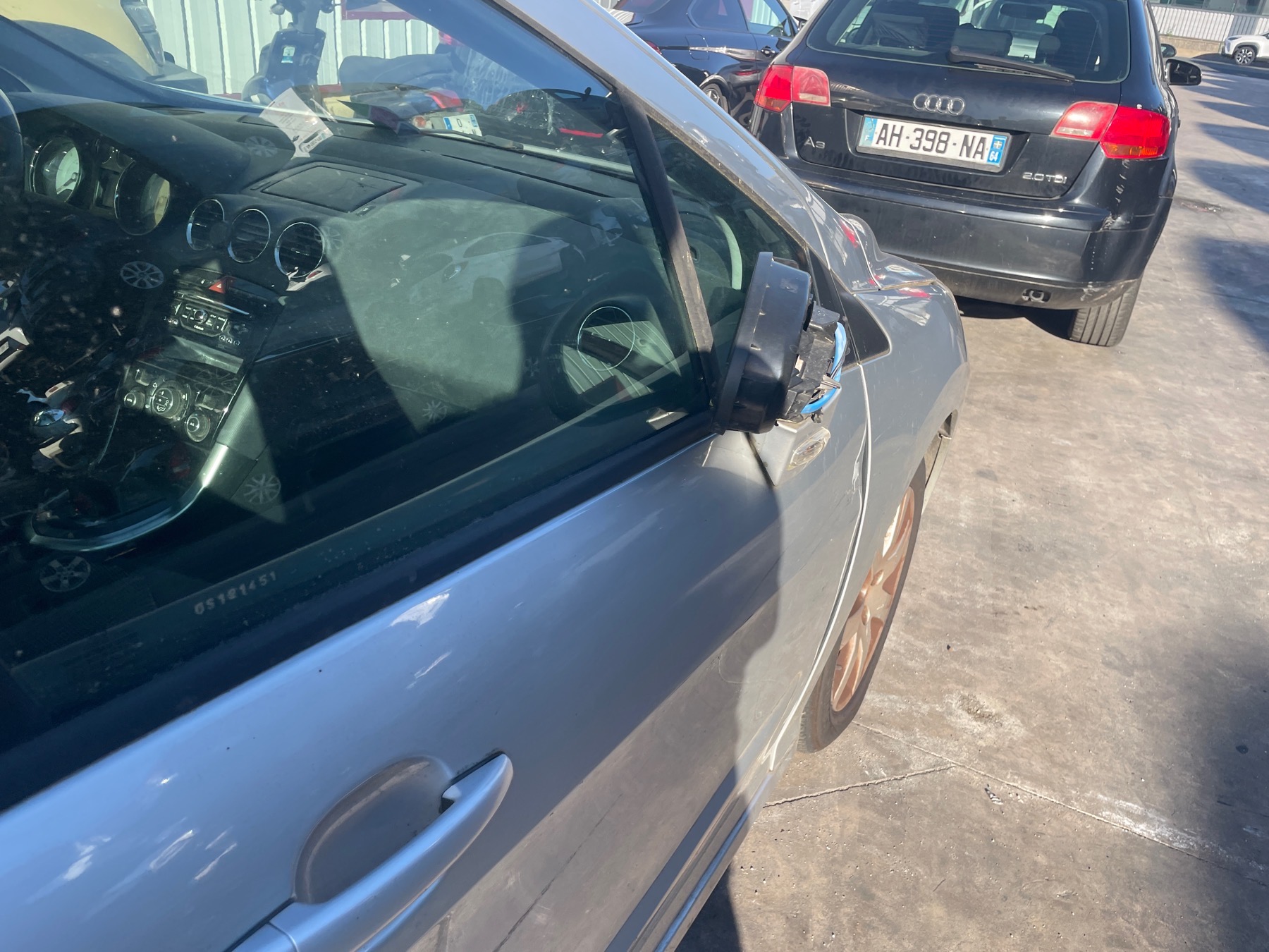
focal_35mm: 26
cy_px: 476
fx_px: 953
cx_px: 634
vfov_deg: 53.1
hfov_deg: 67.3
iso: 32
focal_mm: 4.2
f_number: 1.6
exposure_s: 1/988
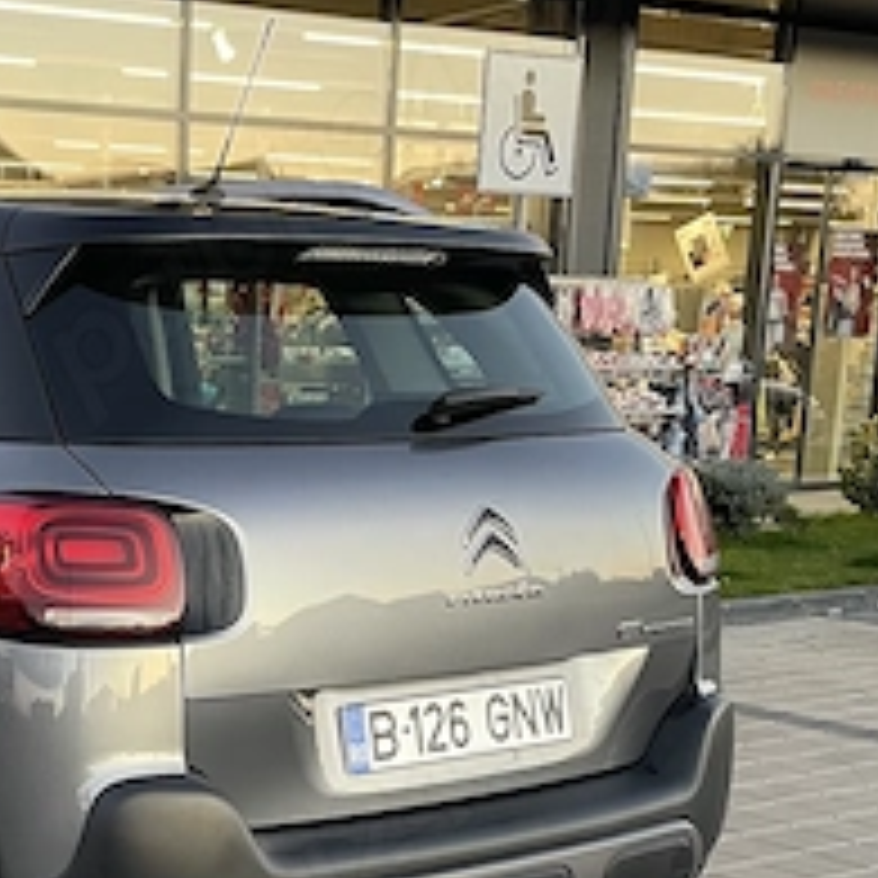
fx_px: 1951
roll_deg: +1.3
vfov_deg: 24.0
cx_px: 18
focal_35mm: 68
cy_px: 914
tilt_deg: -15.4
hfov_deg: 24.3
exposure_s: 1/60
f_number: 1.6
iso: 160
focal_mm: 5.1
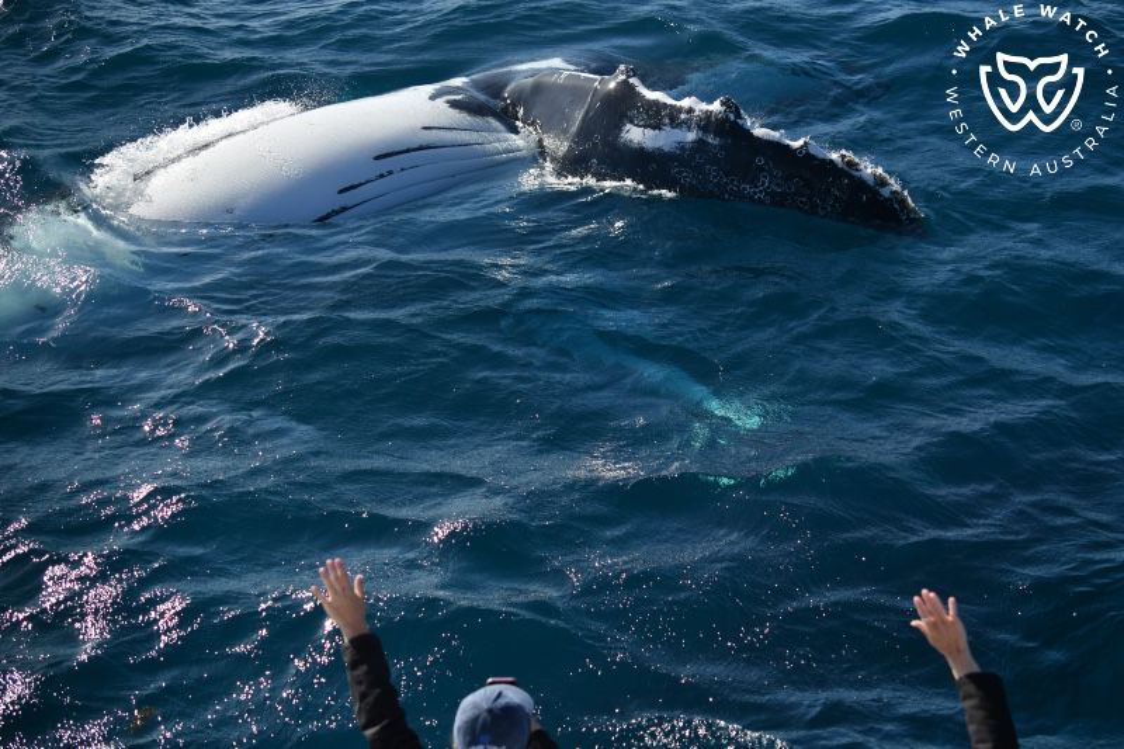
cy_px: 374
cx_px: 562
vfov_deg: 22.6
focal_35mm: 60
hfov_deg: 33.4
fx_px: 1873
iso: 900
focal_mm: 60
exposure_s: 1/8000
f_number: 5
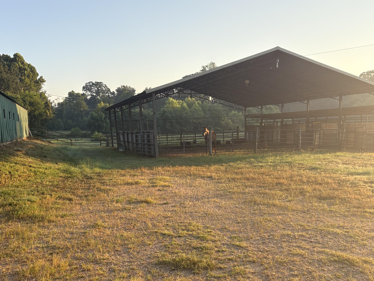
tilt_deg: -6.2
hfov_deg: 53.6
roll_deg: +2.4
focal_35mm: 34
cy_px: 172
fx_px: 367
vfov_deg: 41.6
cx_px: 150
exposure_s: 1/907
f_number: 1.6
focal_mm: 5.96
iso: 64
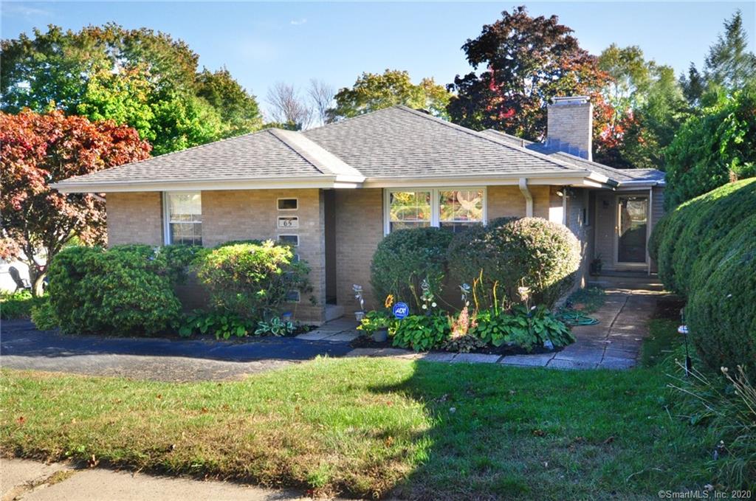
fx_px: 629
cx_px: 378
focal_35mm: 30
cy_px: 250
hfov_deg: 62.0
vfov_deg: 43.5
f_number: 7.1
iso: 1250
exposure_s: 1/400
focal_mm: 20
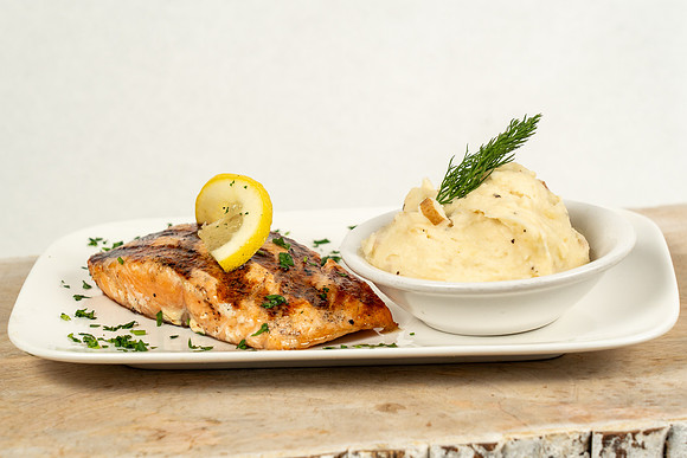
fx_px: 2311
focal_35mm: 121
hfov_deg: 16.9
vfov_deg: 11.3
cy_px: 242
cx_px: 341
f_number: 8
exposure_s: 1/200
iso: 400
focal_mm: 105
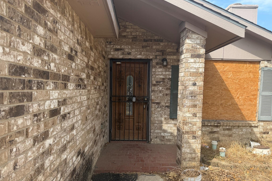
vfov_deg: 51.2
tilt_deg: -2.9
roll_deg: -0.2
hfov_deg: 71.5
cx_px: 136
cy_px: 97
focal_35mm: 25
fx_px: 189
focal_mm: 6.76
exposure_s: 1/1385
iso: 80
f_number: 1.78
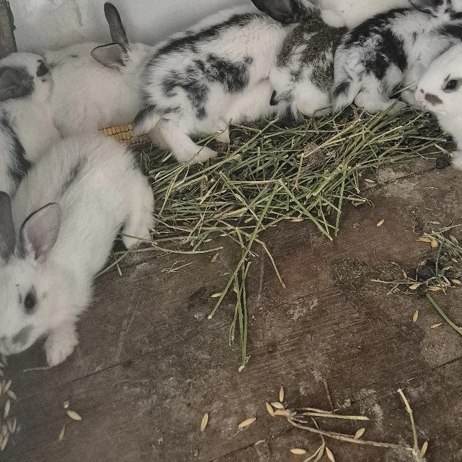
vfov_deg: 38.1
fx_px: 619
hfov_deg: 40.5
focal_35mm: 41
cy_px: 46
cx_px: 302
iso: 2000
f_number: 1.8
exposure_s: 1/100
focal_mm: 5.4
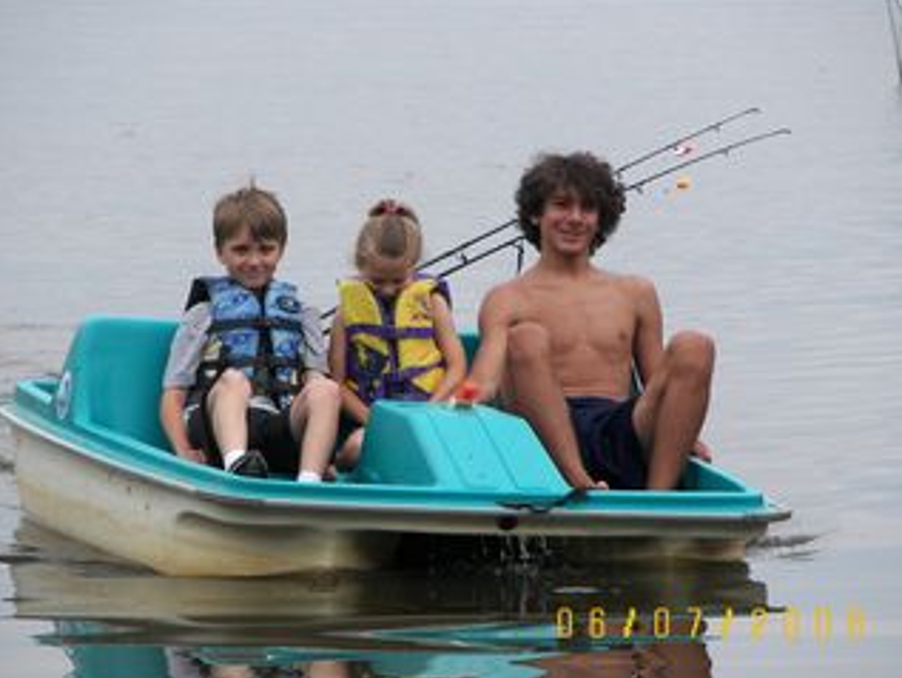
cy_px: 333
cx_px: 450
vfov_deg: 4.3
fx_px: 9097
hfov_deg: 5.7
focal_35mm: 349
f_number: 3.6
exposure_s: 1/250
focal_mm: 50
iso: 50
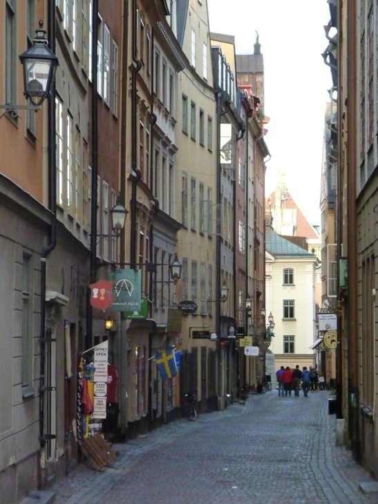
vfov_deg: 16.6
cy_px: 252
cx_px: 189
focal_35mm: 119
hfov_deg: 12.4
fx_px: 1734
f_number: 4.4
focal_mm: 19.5
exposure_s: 1/160
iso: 1250
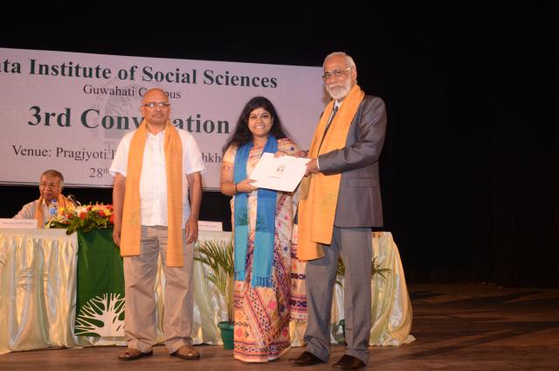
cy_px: 186
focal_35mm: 40
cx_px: 280
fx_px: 628
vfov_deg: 32.9
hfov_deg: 48.0
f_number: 5
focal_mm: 27
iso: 1000
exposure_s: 1/100
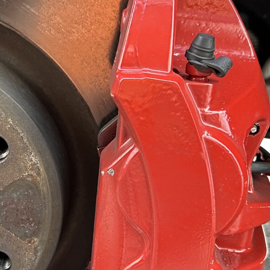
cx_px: 44
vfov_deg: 24.3
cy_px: 163
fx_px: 627
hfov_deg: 23.9
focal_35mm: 71
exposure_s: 1/60
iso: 400
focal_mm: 6.86
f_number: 1.78
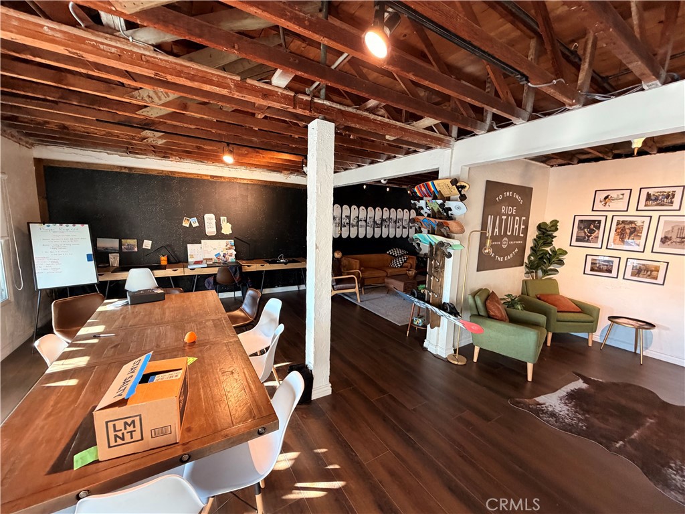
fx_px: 277
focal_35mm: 14
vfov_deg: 85.7
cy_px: 257
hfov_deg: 102.1
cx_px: 342
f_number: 2.2
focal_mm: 2.22
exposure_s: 1/71
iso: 320
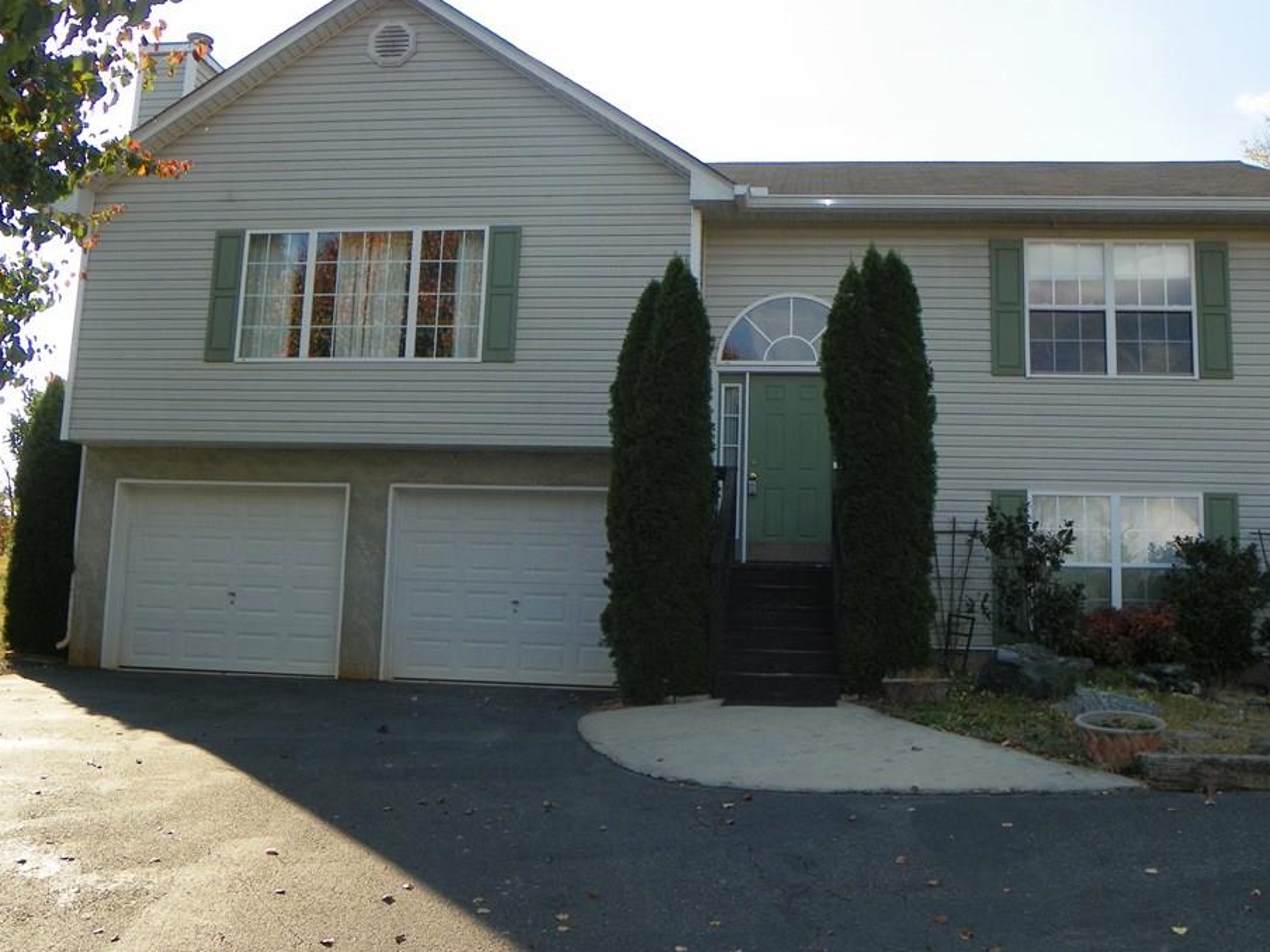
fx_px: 1247
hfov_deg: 53.9
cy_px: 473
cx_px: 698
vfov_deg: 41.8
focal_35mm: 34
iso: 64
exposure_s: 1/320
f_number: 4
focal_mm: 5.3
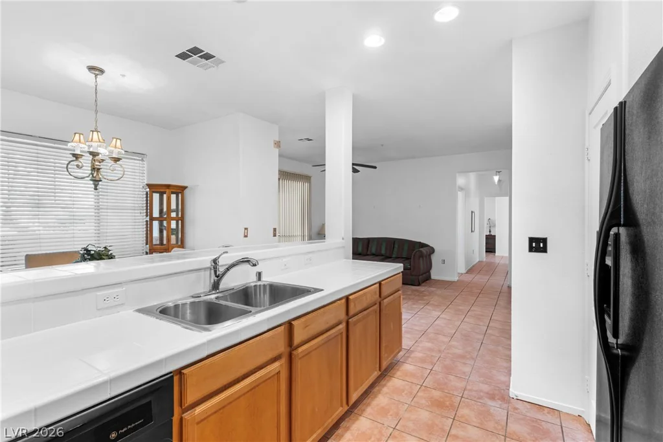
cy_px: 221
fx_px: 313
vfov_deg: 70.5
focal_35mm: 17
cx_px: 332
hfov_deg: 93.3
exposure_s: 1/5
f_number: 8
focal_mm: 17
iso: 400
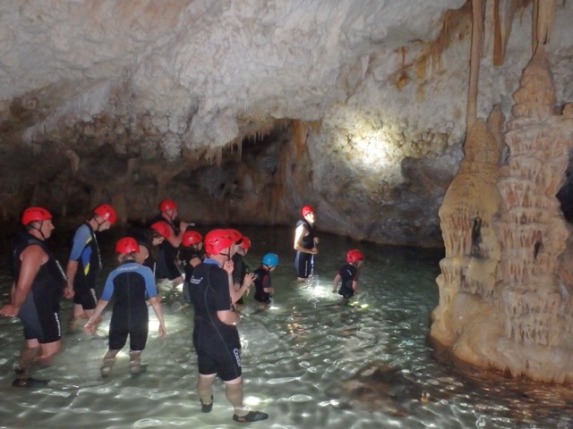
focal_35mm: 28
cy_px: 214
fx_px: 463
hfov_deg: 63.4
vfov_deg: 49.7
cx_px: 286
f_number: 3.9
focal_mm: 5
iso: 1250
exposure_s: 1/30
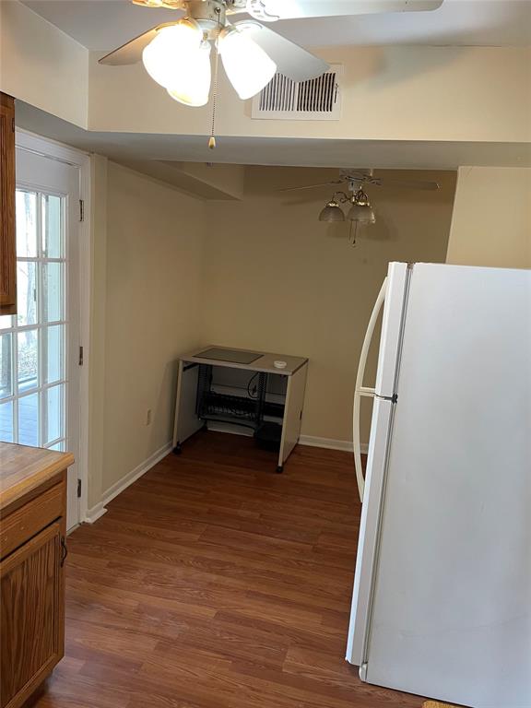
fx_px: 532
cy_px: 354
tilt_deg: -11.3
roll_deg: -4.7
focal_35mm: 26
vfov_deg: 67.3
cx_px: 266
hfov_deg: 53.1
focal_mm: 4.2
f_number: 1.6
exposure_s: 1/60
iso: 160
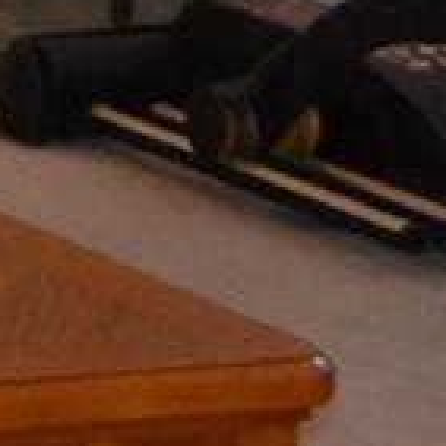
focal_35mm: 346
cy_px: -705
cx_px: -1376
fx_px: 5044
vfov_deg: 4.9
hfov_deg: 4.6
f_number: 4
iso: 1000
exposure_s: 1/60
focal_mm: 24
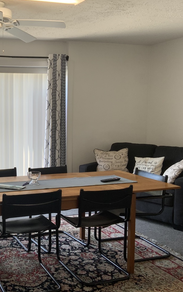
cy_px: 147
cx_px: 7
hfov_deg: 28.9
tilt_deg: -5.5
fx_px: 335
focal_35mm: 42
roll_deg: +0.2
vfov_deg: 47.2
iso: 32
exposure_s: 1/122
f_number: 1.8
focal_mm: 3
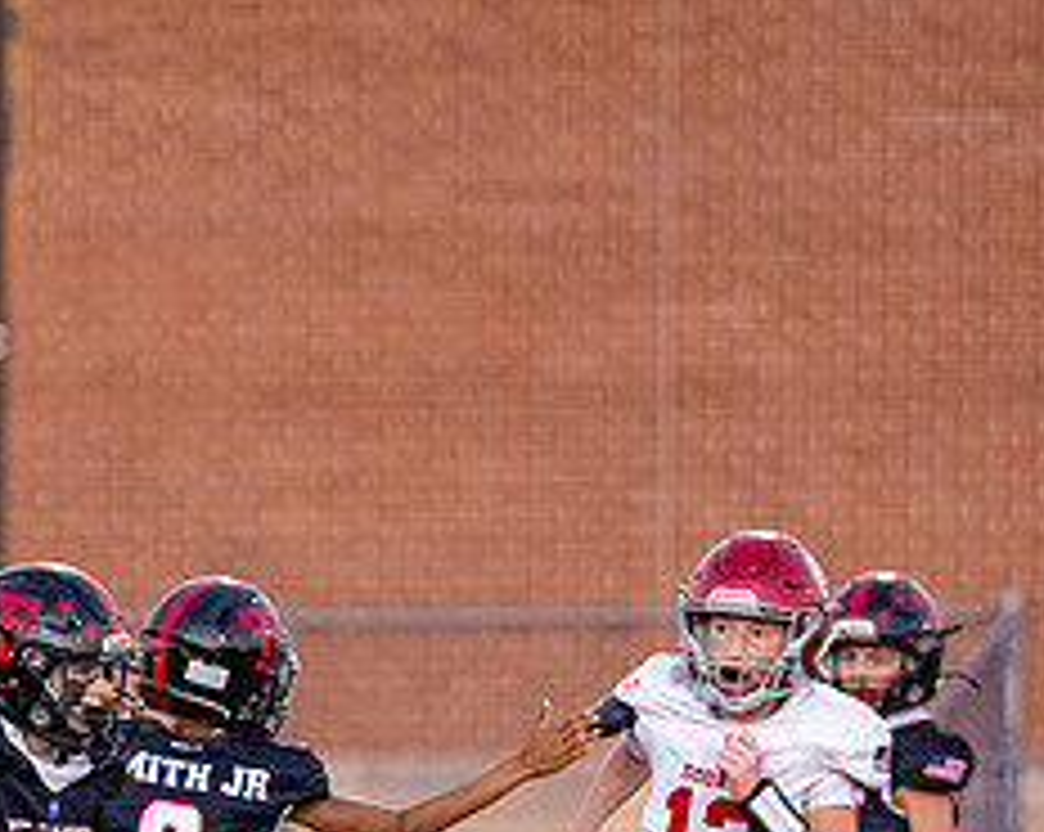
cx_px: -22
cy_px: 904
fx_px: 21046
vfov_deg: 2.3
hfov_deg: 2.8
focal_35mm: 682
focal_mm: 200
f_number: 2.8
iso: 5000
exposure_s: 1/1250
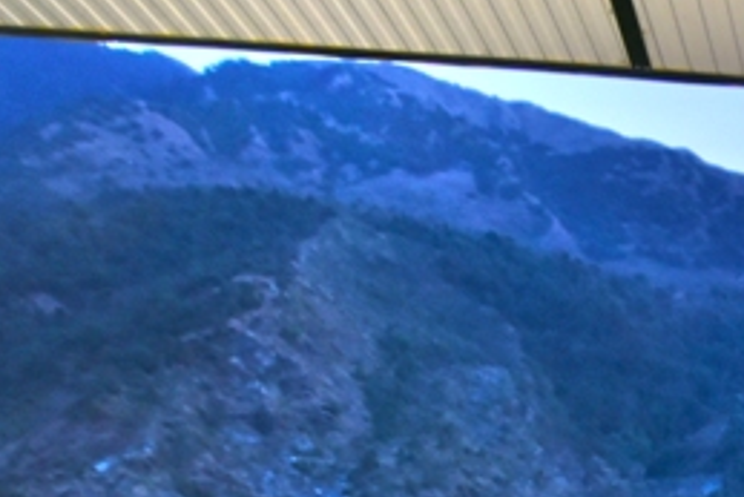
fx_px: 1385
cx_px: 1211
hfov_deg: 22.5
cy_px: 904
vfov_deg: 16.8
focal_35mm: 67
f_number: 9
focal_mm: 16
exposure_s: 1/25
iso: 1600
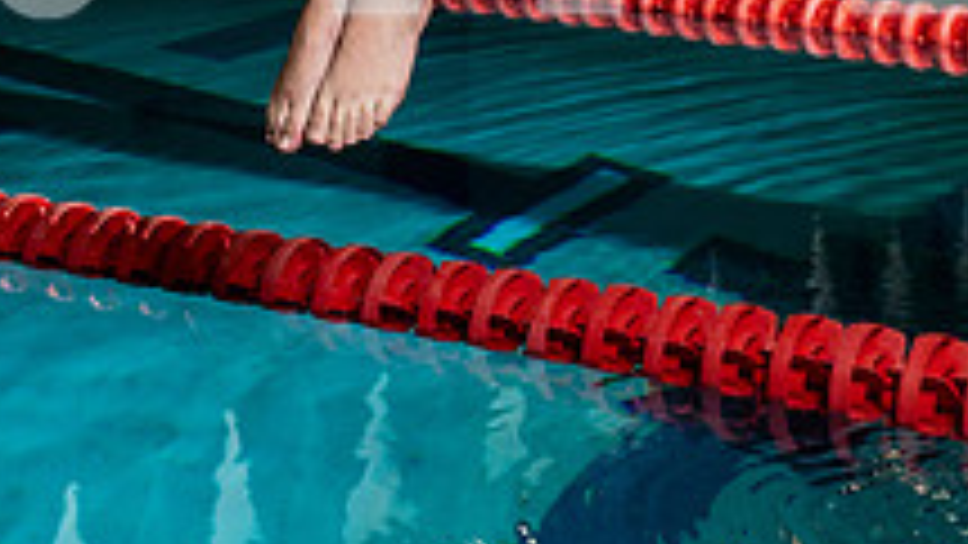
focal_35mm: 112
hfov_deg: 19.1
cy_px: -436
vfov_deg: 10.2
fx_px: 2875
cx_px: 495
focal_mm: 51
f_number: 5.6
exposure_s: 1/250
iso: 500
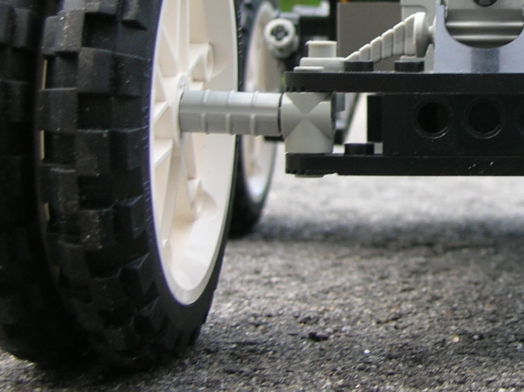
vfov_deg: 17.4
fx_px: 1270
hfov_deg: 22.6
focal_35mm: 84
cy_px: 73
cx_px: 492
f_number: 2.7
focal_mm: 6
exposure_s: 1/120
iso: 50
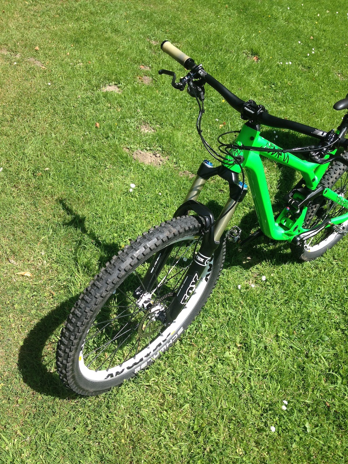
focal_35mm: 35
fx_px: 469
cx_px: 174
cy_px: 232
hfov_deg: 40.7
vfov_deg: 52.6
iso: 50
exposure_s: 1/824
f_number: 2.4
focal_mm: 4.28
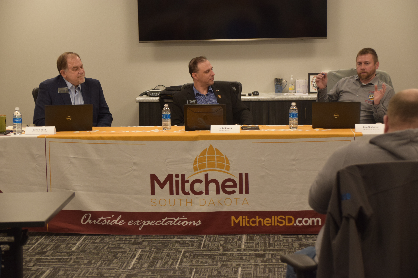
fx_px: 1080
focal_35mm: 93
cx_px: 209
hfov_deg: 21.9
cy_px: 139
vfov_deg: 14.7
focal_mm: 62
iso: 640
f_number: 5
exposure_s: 1/60
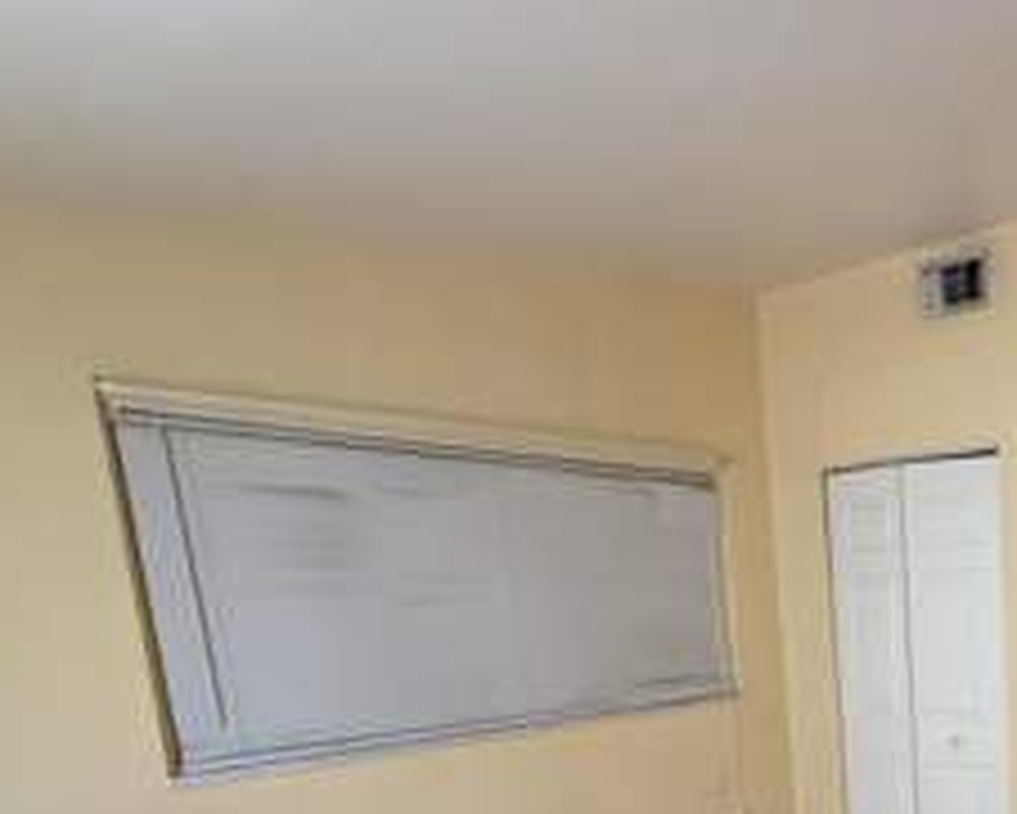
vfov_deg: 45.4
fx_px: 873
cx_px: 1030
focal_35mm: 29
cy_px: 731
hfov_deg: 48.8
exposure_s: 1/61
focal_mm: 2.22
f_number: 2.2
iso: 320
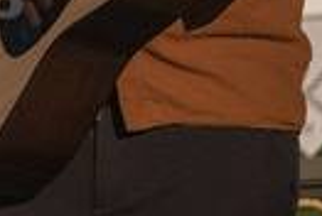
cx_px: -339
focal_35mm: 822
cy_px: -174
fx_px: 7369
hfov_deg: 2.5
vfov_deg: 1.7
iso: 2000
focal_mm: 150
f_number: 2.8
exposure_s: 1/250
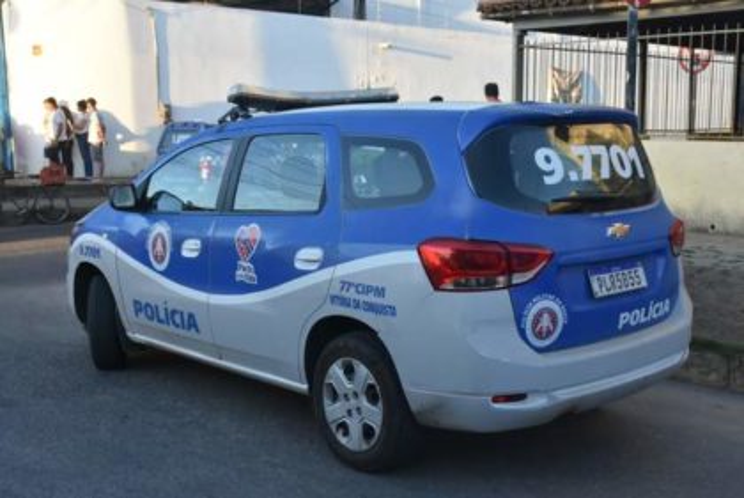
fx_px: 931
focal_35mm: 45
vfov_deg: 29.9
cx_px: 372
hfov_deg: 43.6
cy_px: 249
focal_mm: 30
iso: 800
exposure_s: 1/250
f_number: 8
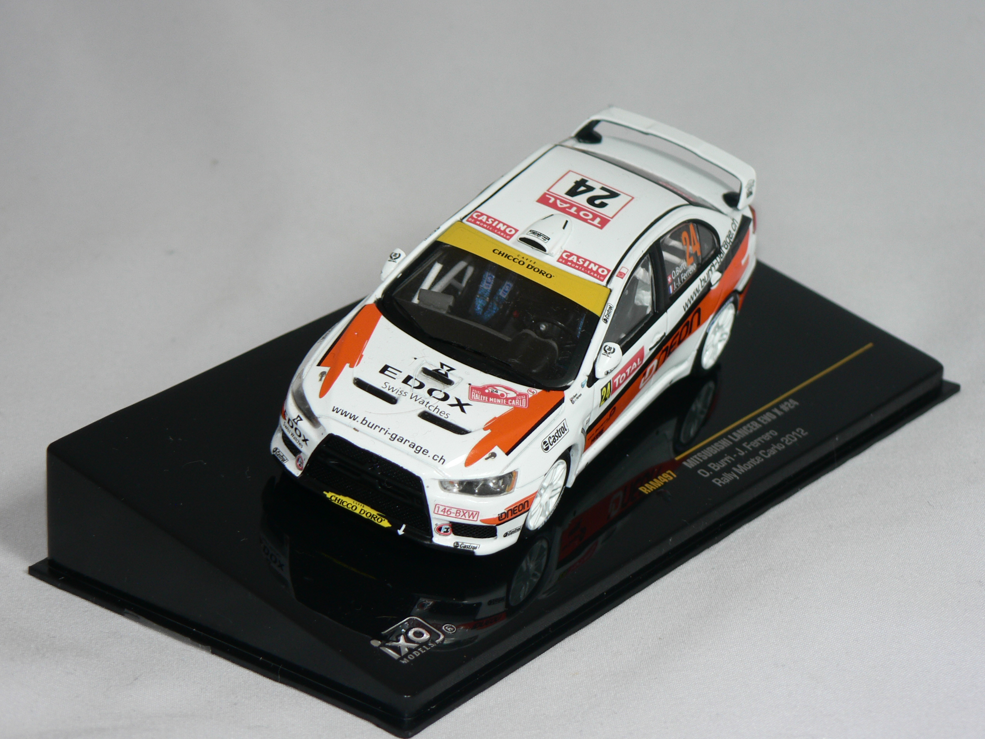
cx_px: 492
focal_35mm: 109
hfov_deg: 18.0
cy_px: 370
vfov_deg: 13.6
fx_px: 3102
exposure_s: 1/60
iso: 80
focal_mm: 18.2
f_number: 3.2
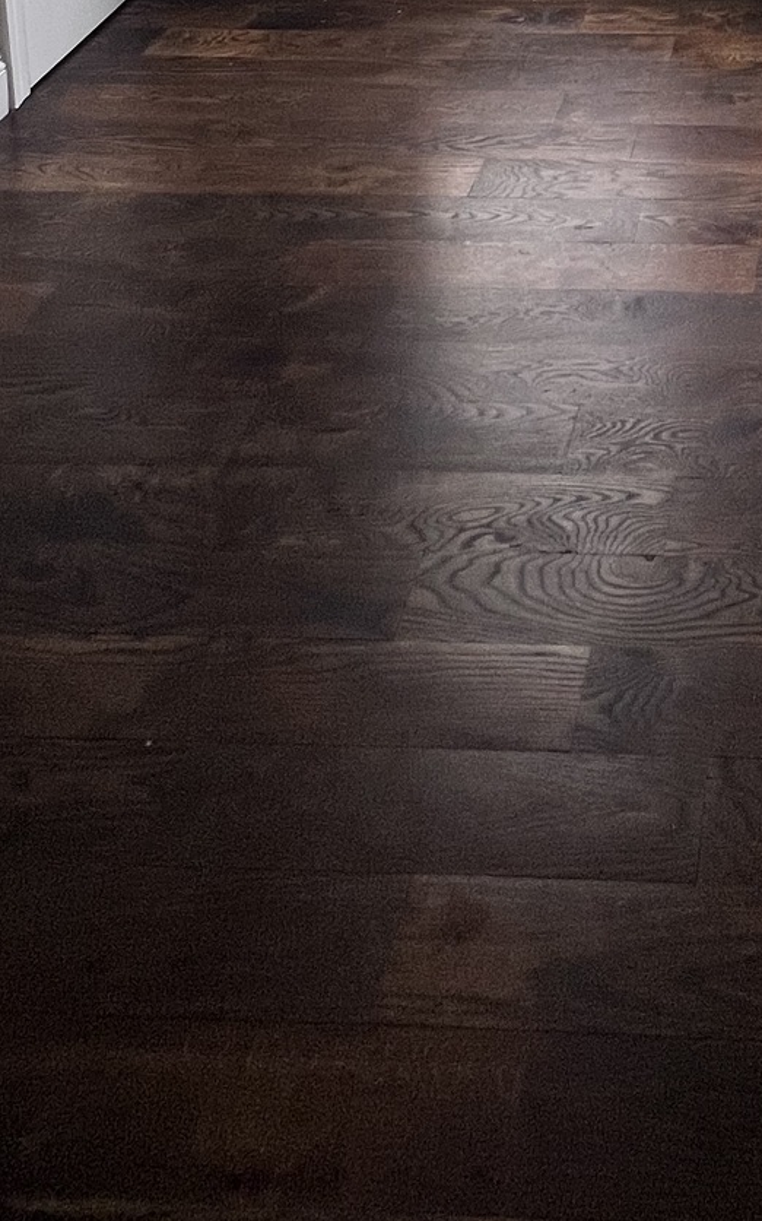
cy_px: -424
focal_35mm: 38
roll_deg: -0.9
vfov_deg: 33.9
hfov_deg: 30.5
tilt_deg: -7.9
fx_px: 1264
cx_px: 806
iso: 64
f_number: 1.8
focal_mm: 1.57
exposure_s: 1/99
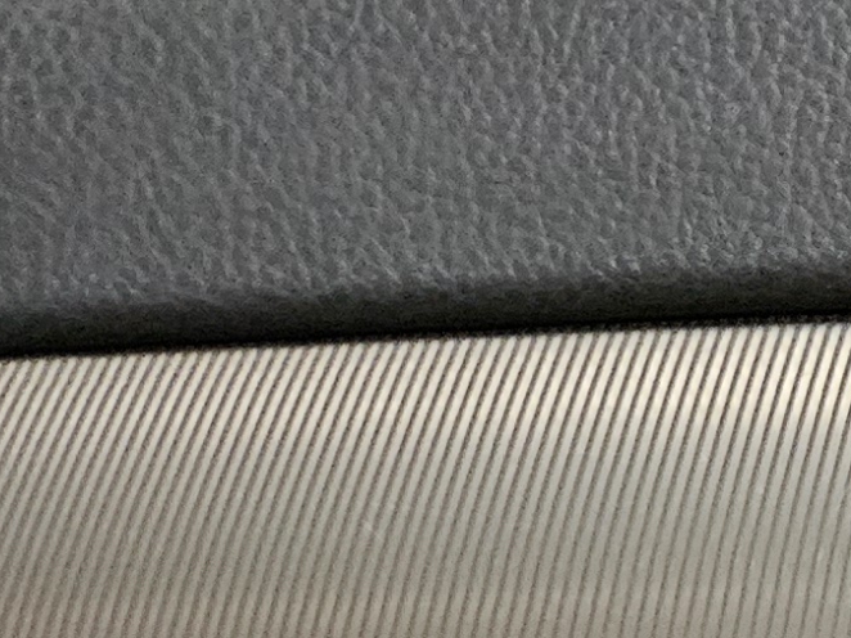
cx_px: 2391
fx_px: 3416
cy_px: 1600
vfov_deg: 9.4
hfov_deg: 10.7
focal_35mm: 139
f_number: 1.8
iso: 1600
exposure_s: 1/24
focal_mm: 5.4
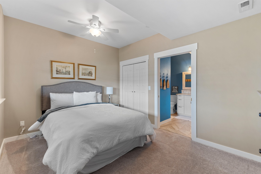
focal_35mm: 16
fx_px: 116
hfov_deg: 96.7
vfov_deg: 73.8
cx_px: 130
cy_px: 87
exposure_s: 4
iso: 100
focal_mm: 16
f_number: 8
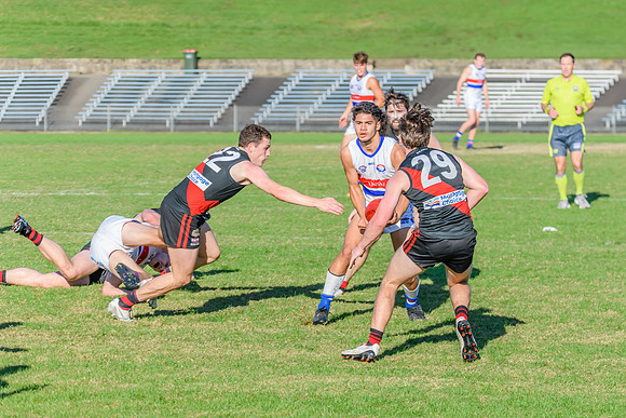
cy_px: 257
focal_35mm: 199
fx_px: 3453
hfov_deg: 10.4
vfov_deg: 6.9
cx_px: 407
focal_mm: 150
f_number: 7.1
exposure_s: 1/2000
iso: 800
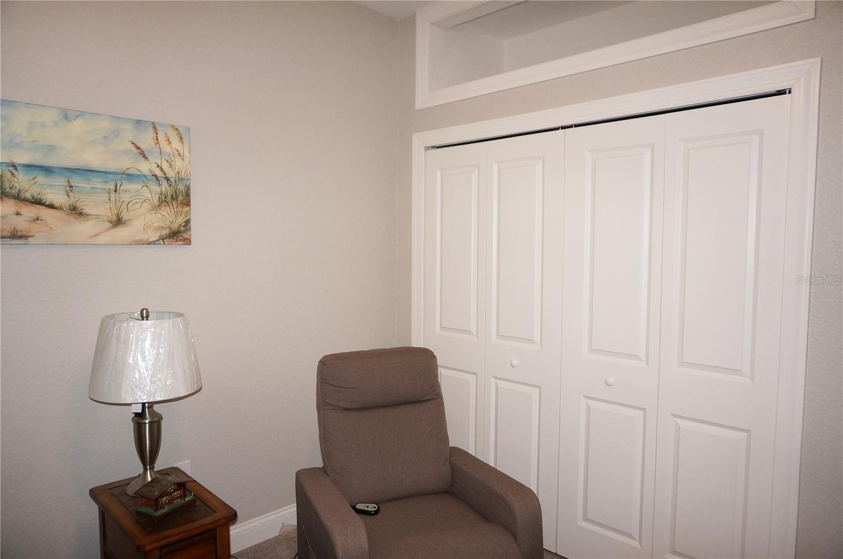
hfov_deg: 73.8
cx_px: 422
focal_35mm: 24
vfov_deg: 53.0
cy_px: 280
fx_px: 561
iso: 800
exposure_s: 1/160
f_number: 4
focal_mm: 16
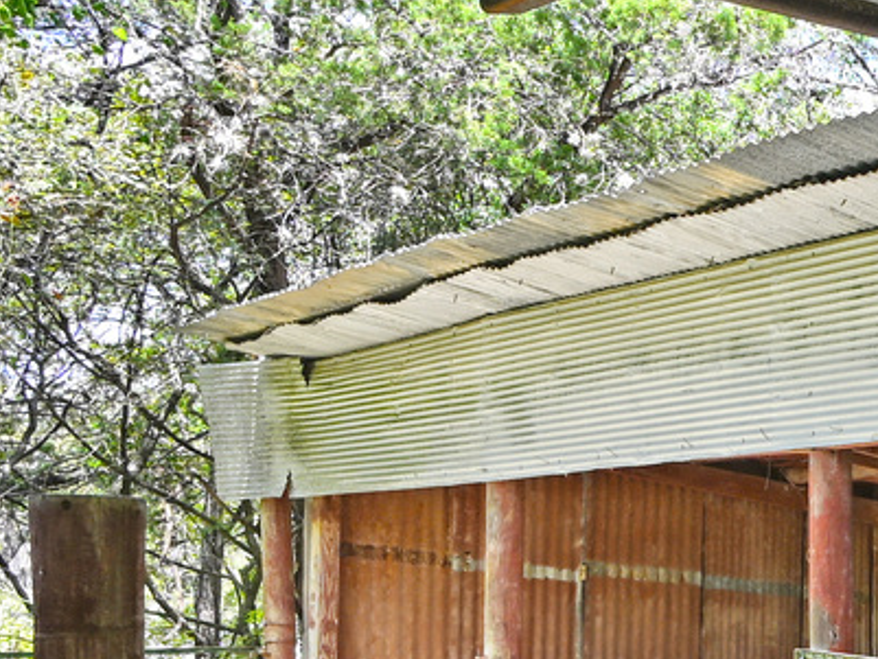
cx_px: 1483
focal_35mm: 70
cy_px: 615
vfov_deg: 20.5
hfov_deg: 21.0
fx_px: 1776
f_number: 4.5
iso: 64
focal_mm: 12
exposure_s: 1/80
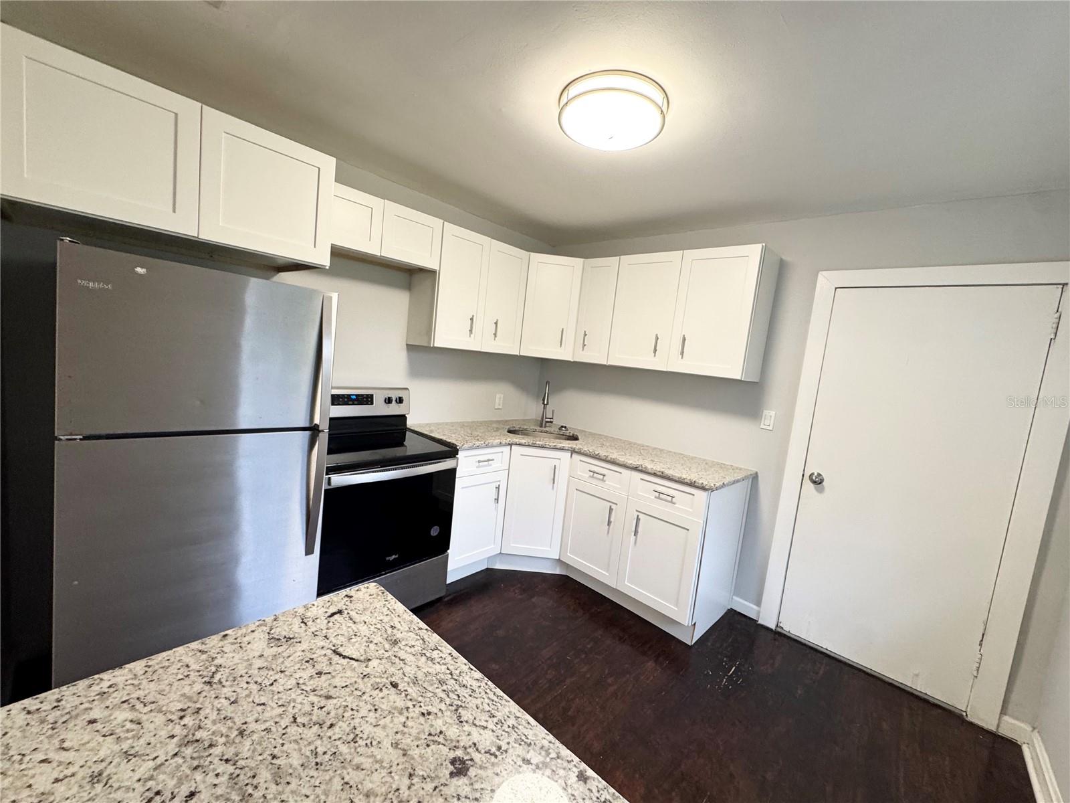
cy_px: 402
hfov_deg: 102.1
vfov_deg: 85.7
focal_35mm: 14
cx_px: 535
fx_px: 433
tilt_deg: -6.3
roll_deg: -6.5
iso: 200
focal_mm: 2.22
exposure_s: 1/60
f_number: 2.2
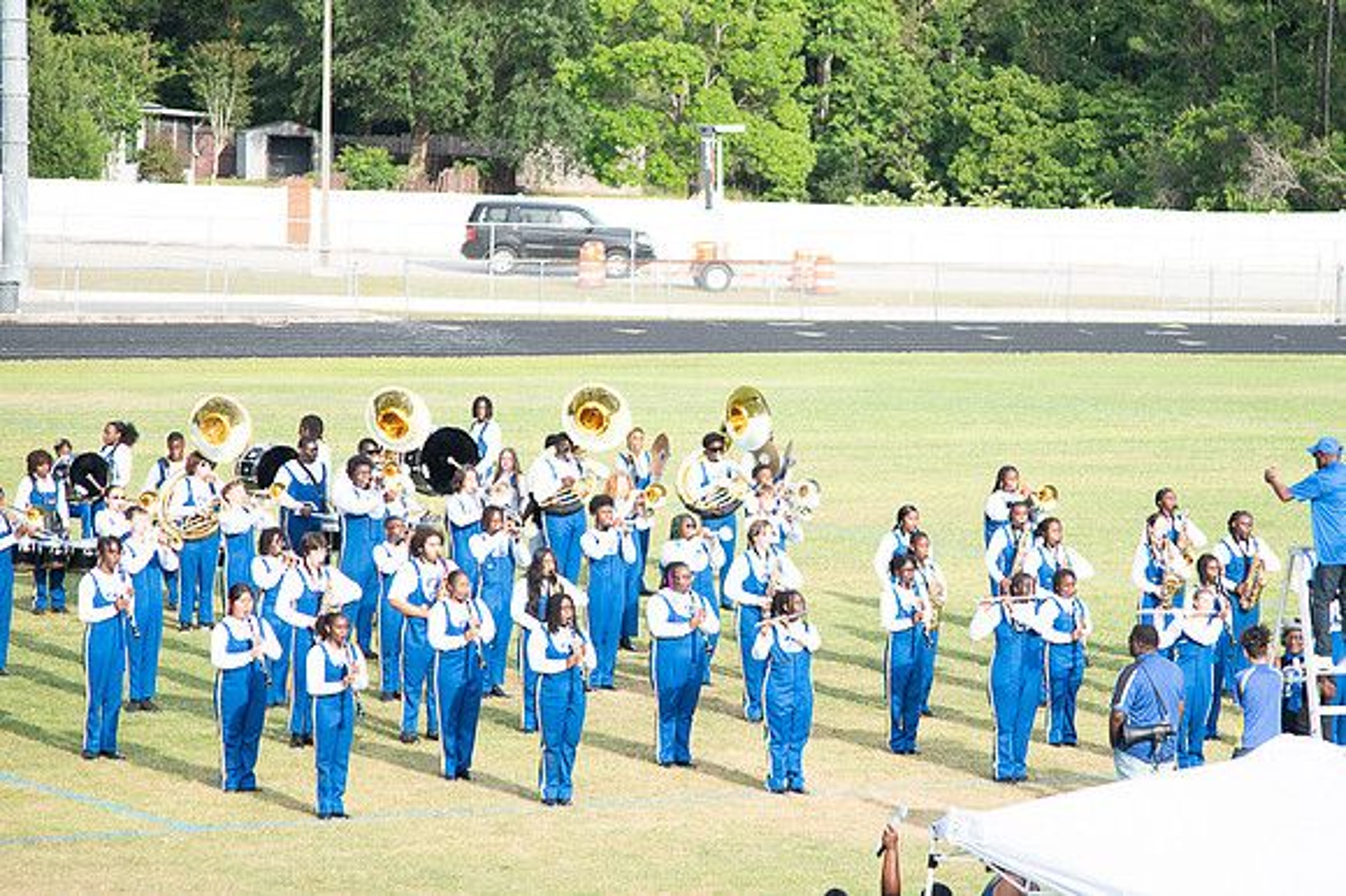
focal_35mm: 173
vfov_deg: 7.9
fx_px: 6446
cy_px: 462
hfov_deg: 11.9
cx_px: 783
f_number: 4
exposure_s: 1/200
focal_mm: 120
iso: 100
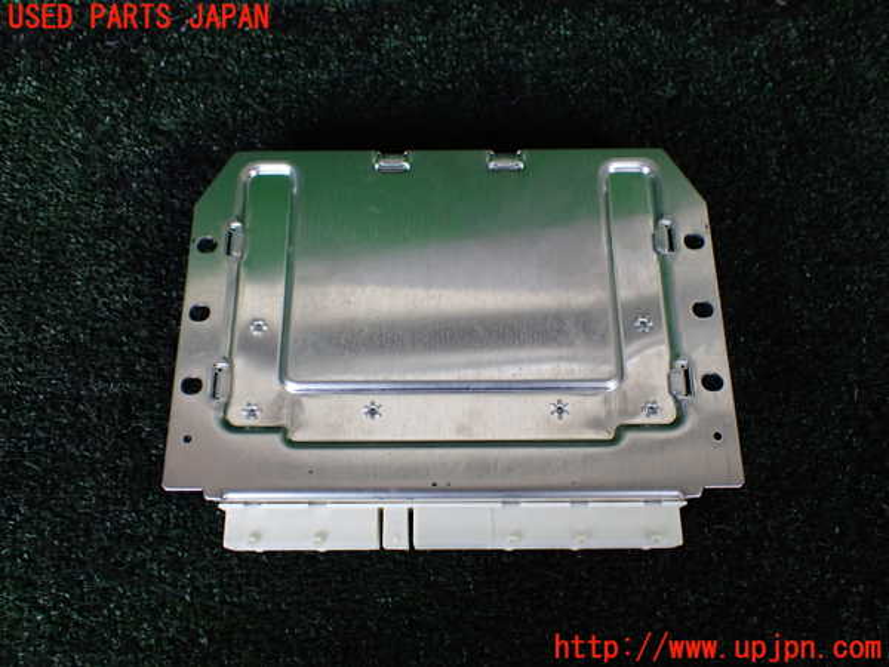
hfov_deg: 60.0
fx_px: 770
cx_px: 444
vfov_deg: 46.8
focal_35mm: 30
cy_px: 334
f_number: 2.3
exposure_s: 1/125
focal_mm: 5.4
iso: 320
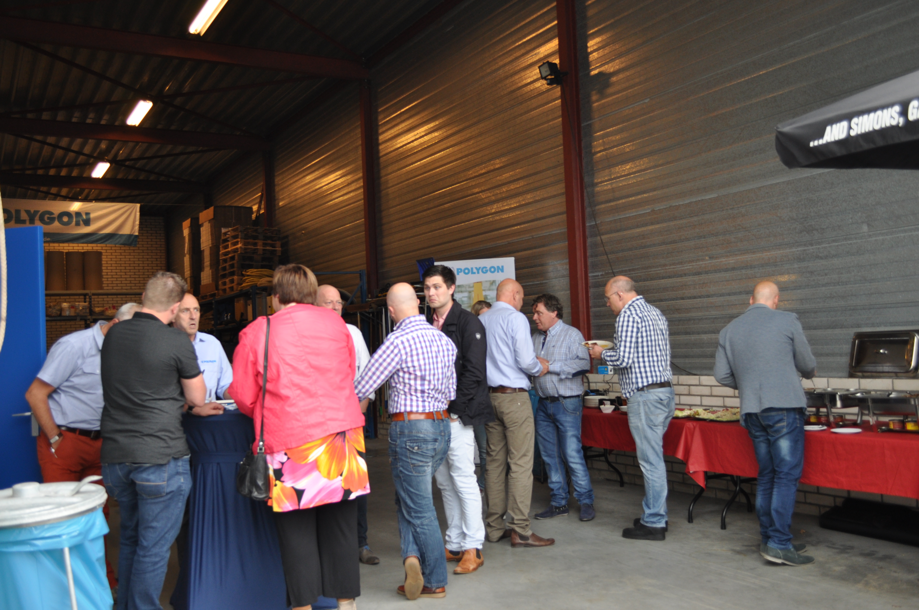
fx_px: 841
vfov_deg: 39.9
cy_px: 305
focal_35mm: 33
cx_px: 460
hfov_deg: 57.3
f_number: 4.5
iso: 400
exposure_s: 1/80
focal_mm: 22
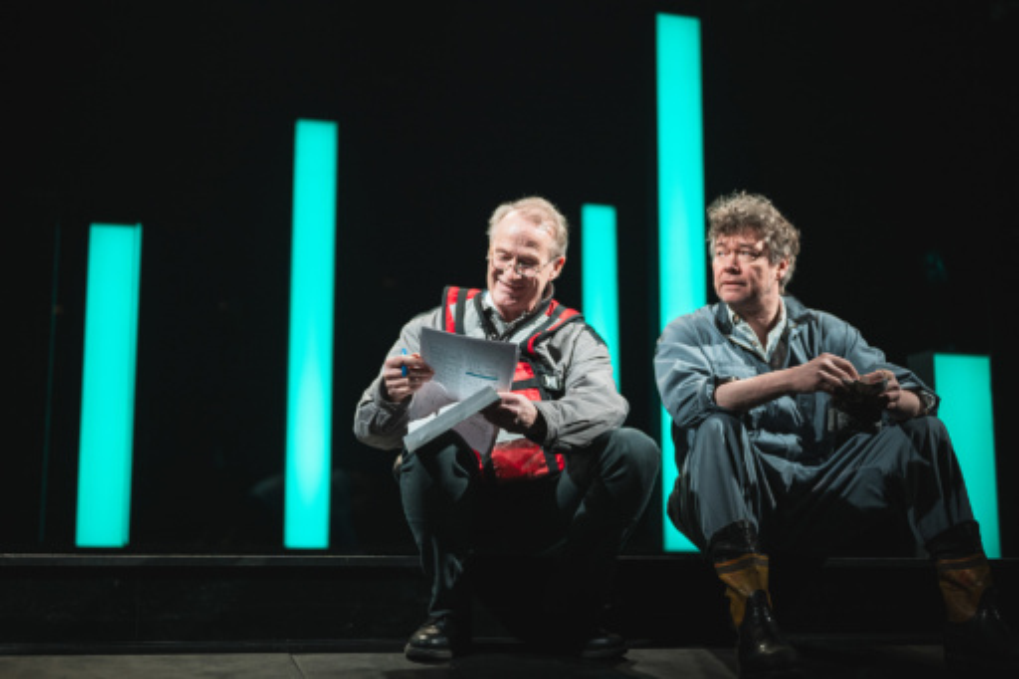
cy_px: 340
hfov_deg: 39.6
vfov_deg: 27.0
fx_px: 1415
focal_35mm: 50
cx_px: 510
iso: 2000
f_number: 1.8
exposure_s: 1/200
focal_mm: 50
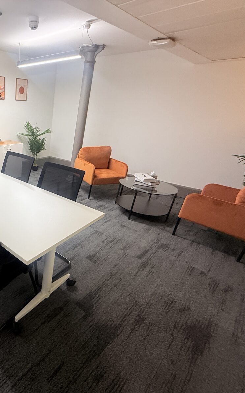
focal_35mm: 20
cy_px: 198
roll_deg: -2.1
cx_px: 16
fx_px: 214
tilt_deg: -24.5
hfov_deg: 51.2
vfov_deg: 85.1
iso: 125
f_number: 2.2
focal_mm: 2.22
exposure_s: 1/100
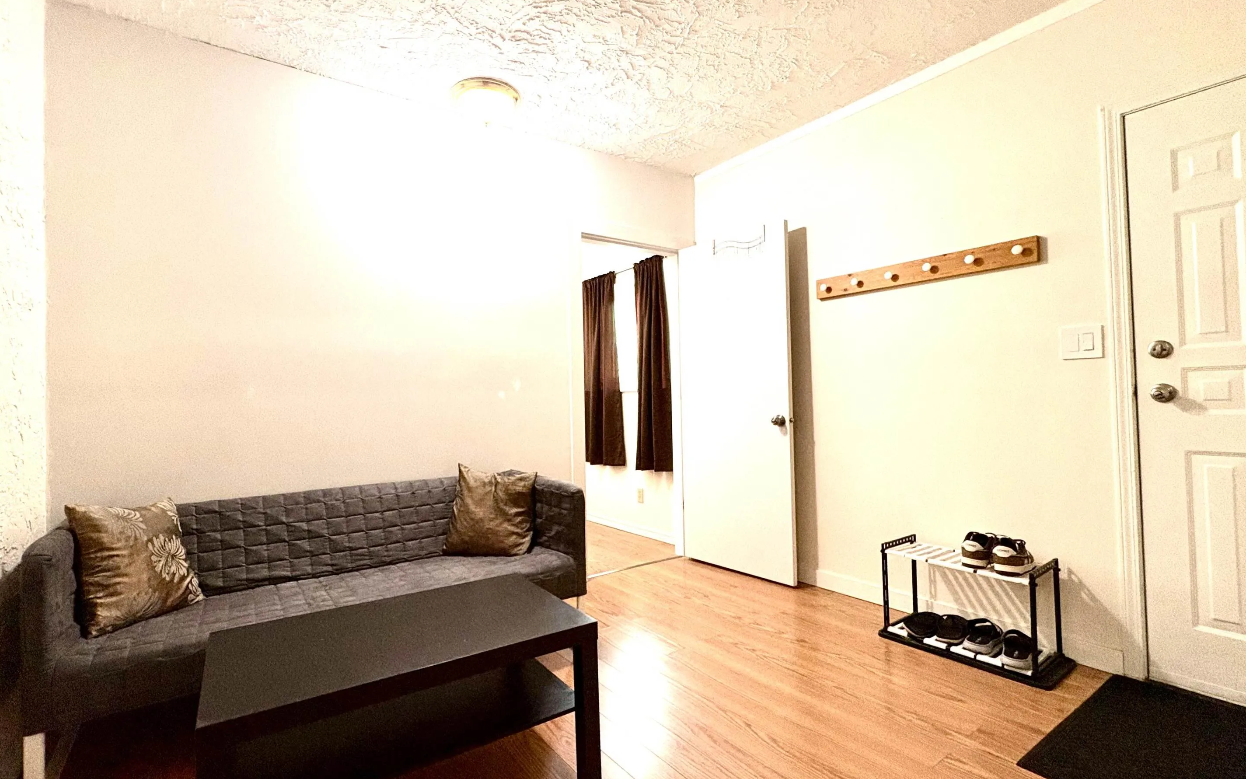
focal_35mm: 16
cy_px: 422
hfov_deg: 97.8
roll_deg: +1.9
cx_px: 597
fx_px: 543
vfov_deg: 71.1
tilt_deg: -1.5
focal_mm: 2.22
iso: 400
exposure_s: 1/60
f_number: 2.2
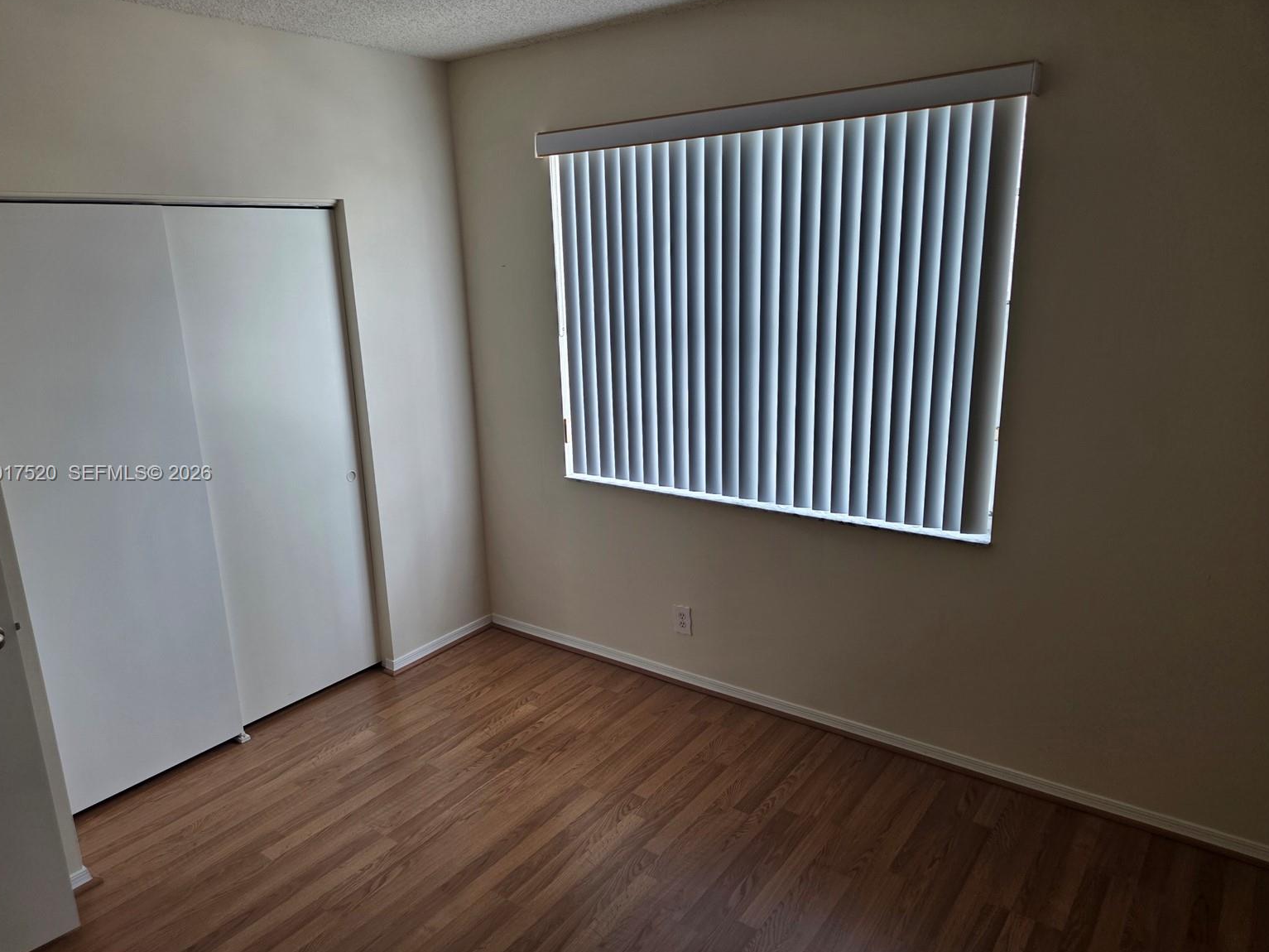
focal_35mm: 24
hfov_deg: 71.6
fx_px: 880
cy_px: 474
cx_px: 616
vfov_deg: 56.8
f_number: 1.8
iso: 125
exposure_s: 1/180
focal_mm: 5.4
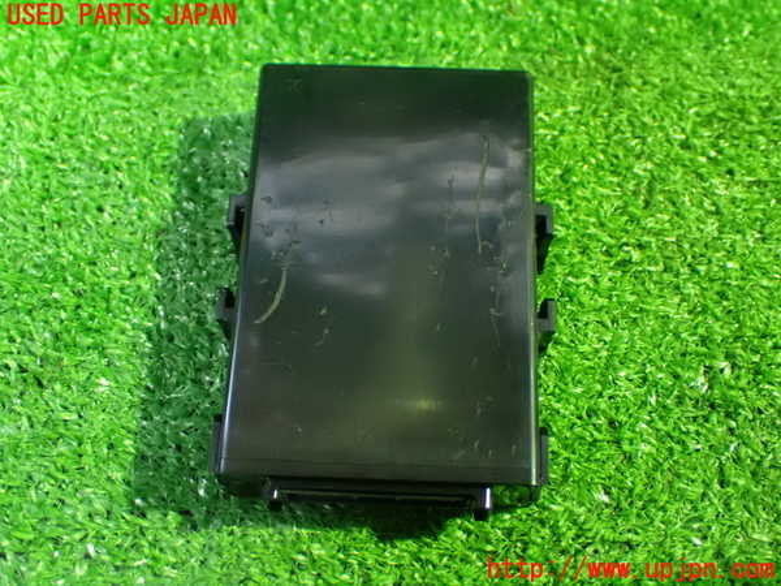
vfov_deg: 30.9
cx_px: 390
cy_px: 293
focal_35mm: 47
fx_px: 1060
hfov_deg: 40.4
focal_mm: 8.4
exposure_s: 1/20
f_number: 3.1
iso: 1600
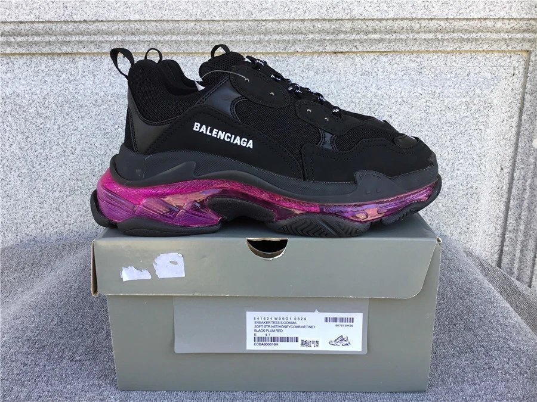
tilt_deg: -17.1
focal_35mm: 31
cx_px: 268
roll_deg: +1.3
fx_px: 481
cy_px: 201
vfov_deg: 45.4
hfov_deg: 58.4
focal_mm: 3.3
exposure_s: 1/100
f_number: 2.4
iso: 32
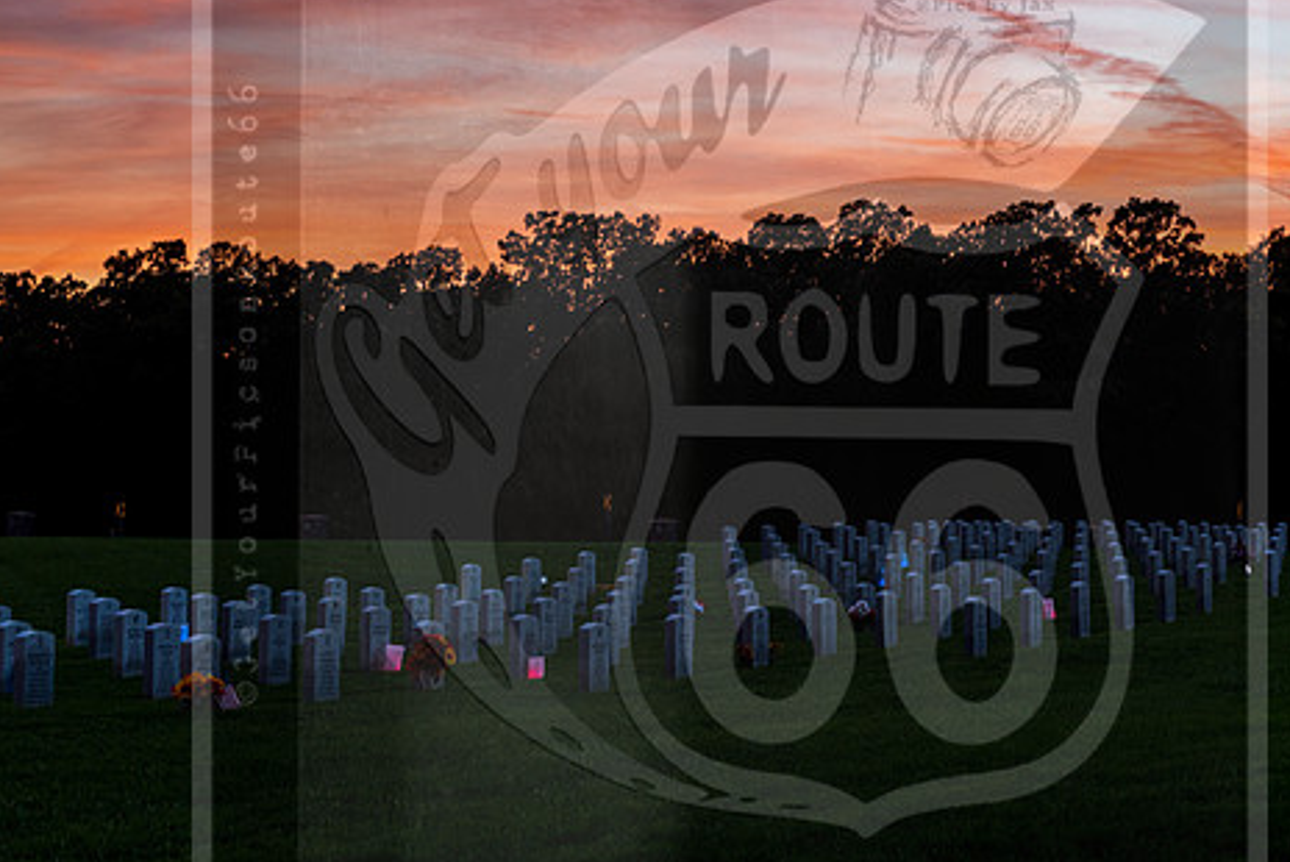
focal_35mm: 75
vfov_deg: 18.2
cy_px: 407
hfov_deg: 27.0
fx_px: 2689
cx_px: 731
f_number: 8
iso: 800
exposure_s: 1/1.25
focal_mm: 60
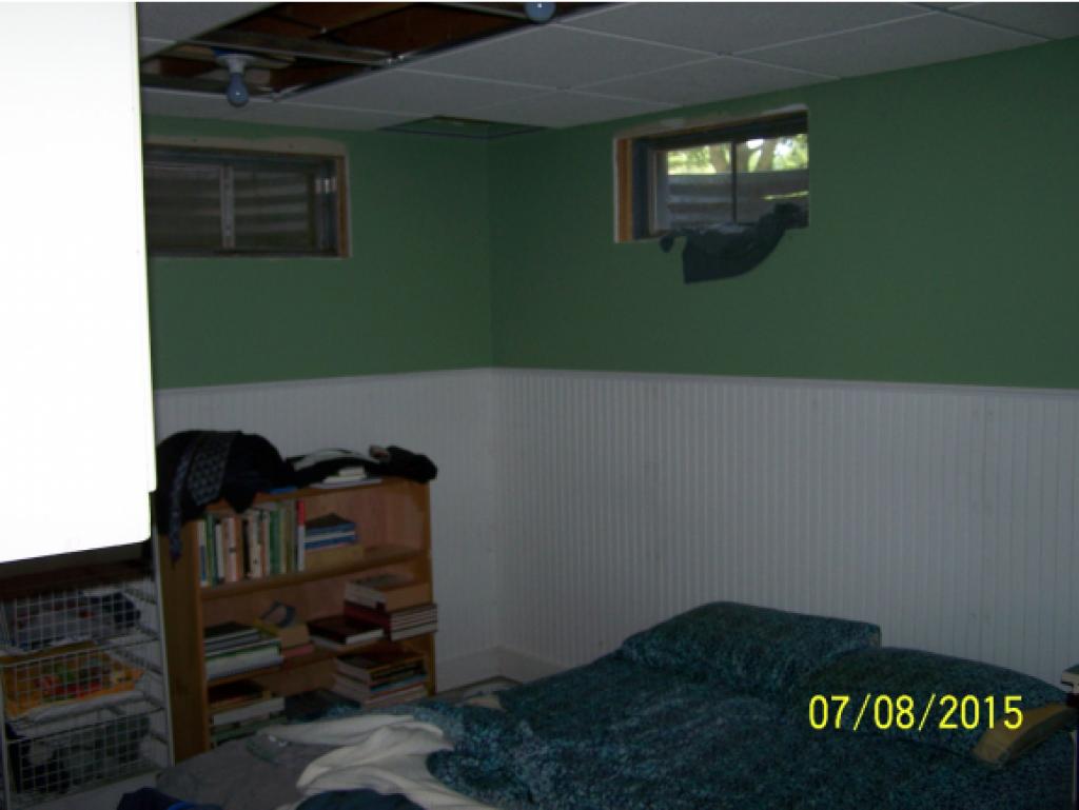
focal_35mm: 38
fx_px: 1185
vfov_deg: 37.8
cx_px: 540
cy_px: 405
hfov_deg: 49.0
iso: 80
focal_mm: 6.3
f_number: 2.8
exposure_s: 1/60
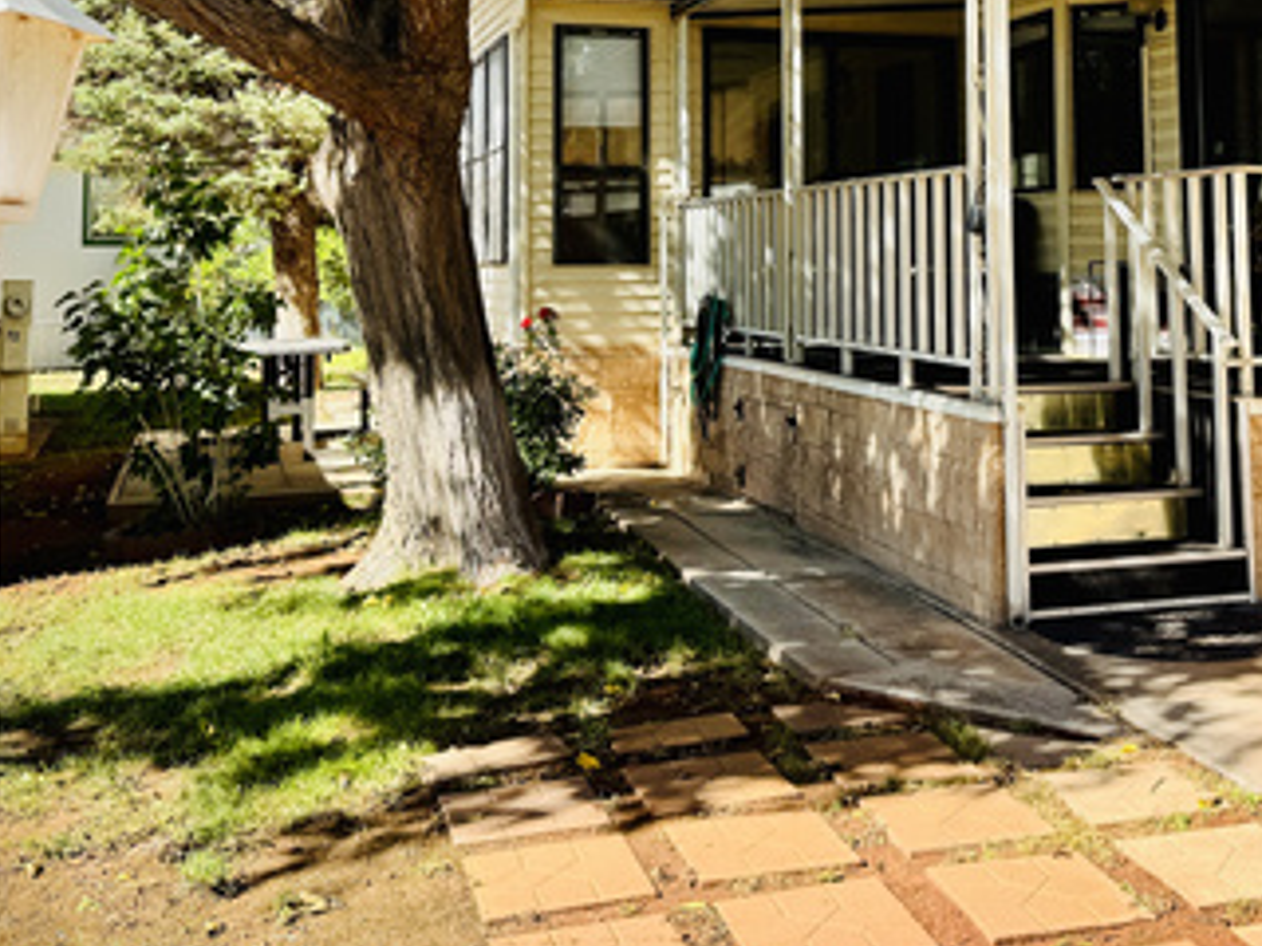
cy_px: 122
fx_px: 1750
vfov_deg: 29.2
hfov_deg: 39.3
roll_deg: +0.2
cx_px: 808
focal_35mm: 48
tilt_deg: +3.3
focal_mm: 6.76
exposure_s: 1/1524
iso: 80
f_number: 1.78
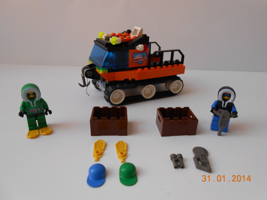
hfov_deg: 67.3
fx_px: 201
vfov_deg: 53.1
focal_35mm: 26
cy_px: 100
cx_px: 134
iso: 160
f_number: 3.5
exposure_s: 1/30
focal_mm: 4.6
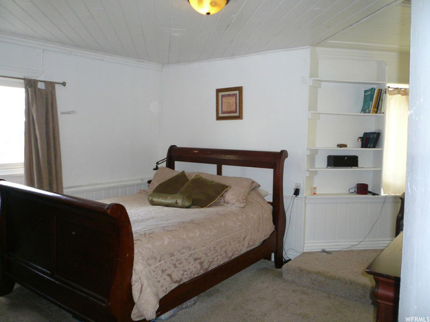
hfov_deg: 63.4
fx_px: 348
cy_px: 161
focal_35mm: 28
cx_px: 215
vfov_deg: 49.7
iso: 160
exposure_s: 1/30
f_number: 2.8
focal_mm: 4.6
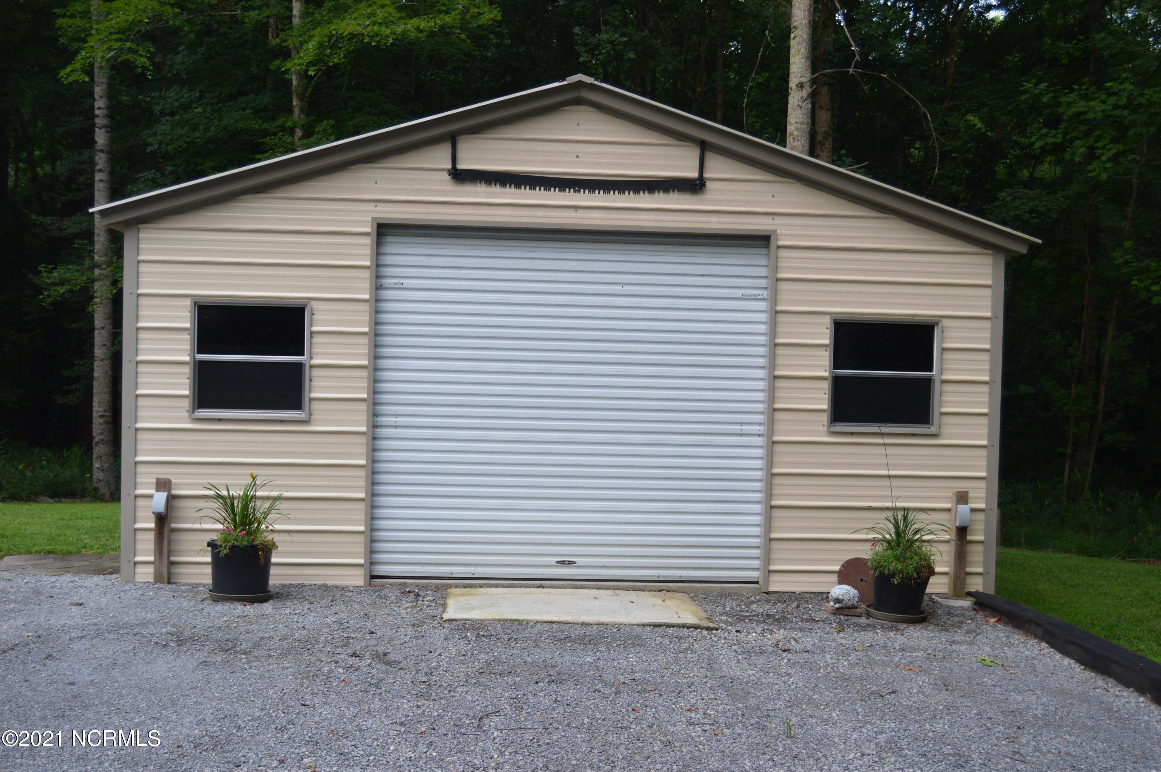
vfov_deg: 34.1
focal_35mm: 39
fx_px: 1256
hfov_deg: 49.6
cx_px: 580
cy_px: 386
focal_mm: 26
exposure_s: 1/80
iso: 400
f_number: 4.5
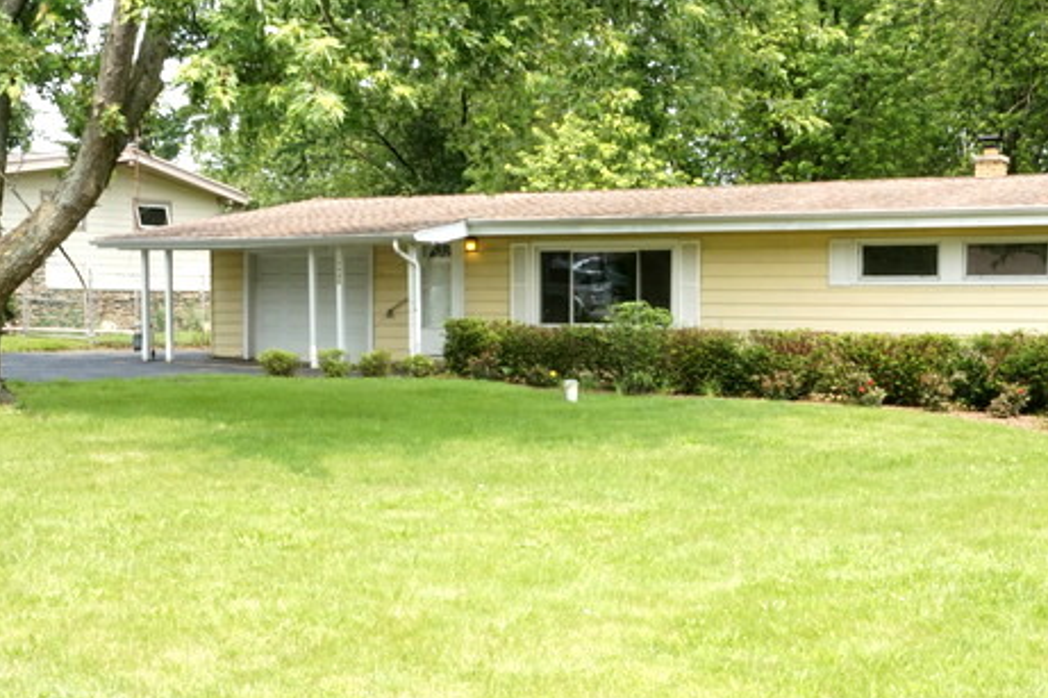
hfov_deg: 39.5
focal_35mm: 50
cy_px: 430
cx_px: 614
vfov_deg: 26.9
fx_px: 1455
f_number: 22
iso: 800
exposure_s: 1/60
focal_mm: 24
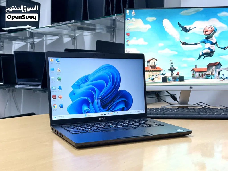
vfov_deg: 53.1
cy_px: 86
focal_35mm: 26
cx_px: 114
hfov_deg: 67.3
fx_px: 171
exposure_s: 1/100
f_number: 1.6
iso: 125
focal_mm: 4.2
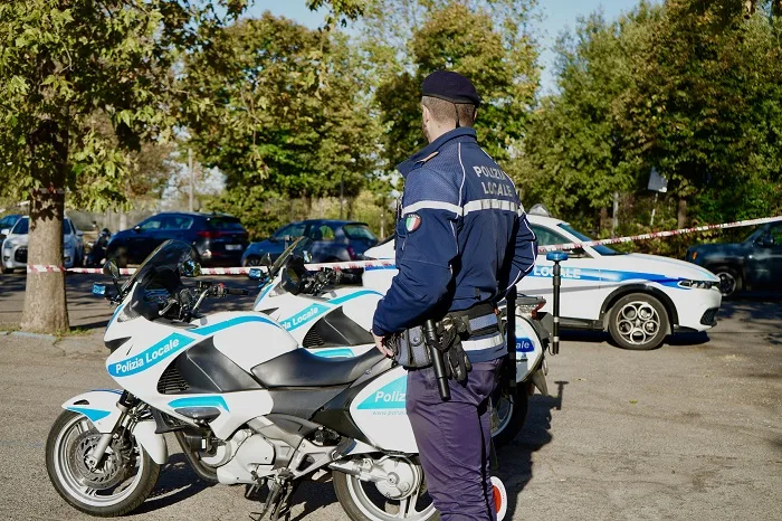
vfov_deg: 27.5
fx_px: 1064
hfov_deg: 40.4
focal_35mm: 49
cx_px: 391
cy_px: 260
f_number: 4.5
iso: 100
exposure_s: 1/320
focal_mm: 49
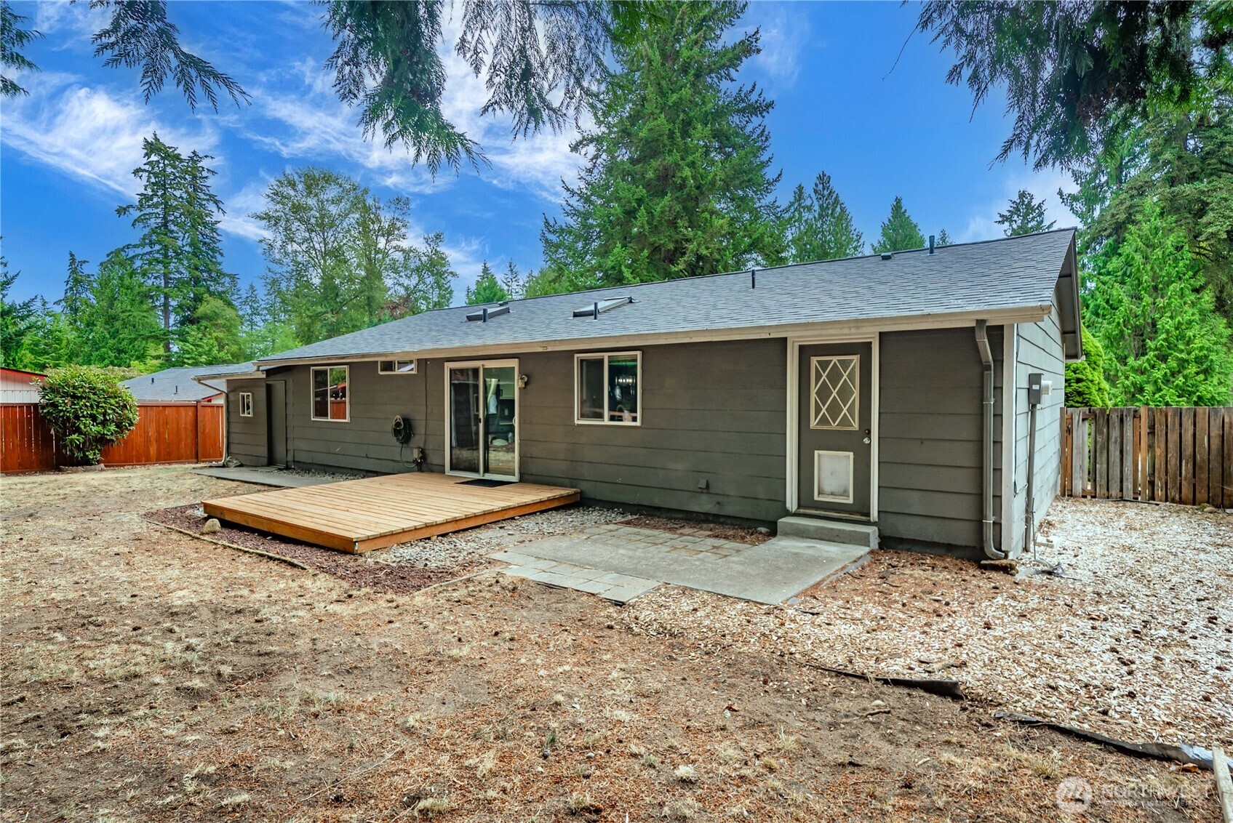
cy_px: 412
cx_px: 616
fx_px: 583
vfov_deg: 70.5
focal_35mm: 17
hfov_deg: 93.2
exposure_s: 1/40
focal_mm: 17
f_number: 7.1
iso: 80
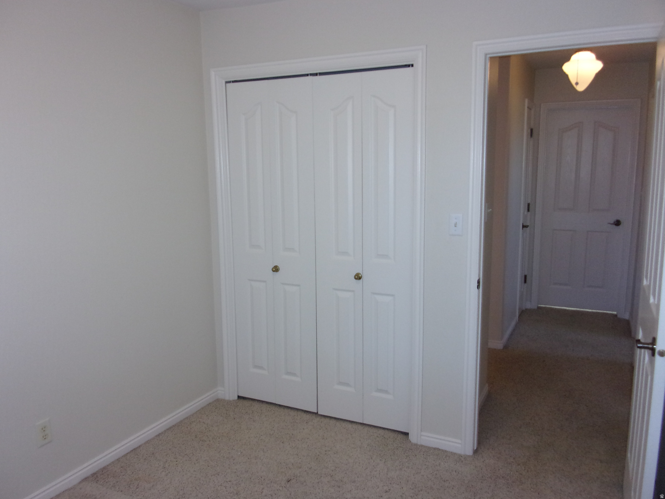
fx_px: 538
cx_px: 332
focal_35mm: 28
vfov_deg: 49.7
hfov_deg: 63.4
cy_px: 250
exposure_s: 1/34
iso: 250
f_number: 3.9
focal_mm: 5.1
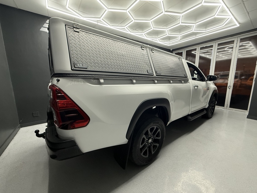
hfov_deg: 102.1
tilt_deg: -9.2
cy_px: 96
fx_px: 104
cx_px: 128
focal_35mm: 14
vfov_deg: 85.7
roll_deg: +0.1
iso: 250
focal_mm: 2.22
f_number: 2.2
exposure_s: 1/100
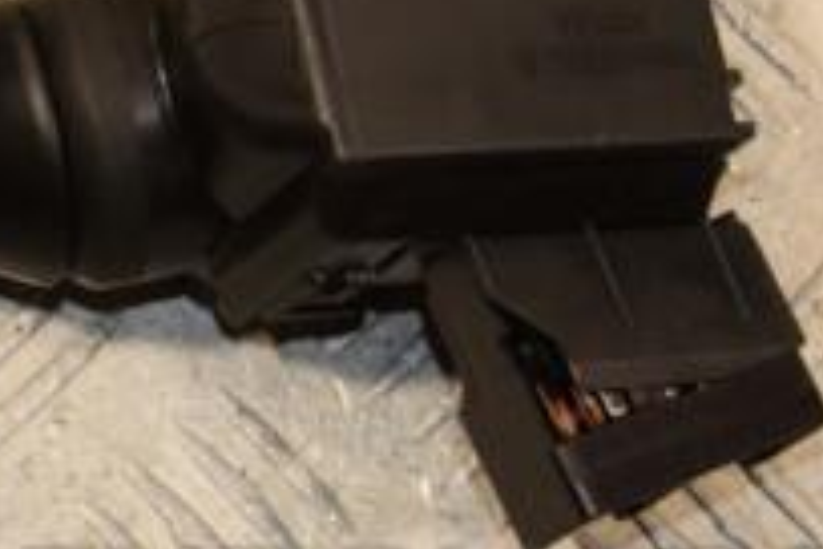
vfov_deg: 7.4
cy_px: 69
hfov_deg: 11.0
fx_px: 4229
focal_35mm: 185
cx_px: -61
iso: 800
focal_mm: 42
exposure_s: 1/200
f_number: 9
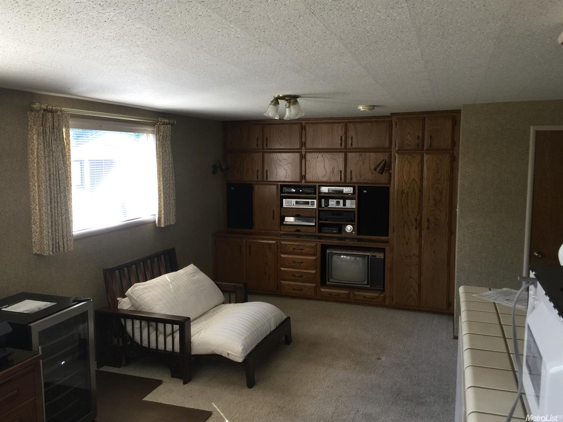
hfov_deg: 61.7
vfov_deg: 48.2
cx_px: 282
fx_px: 472
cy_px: 211
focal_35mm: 29
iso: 40
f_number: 2.2
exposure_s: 1/30
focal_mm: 4.15
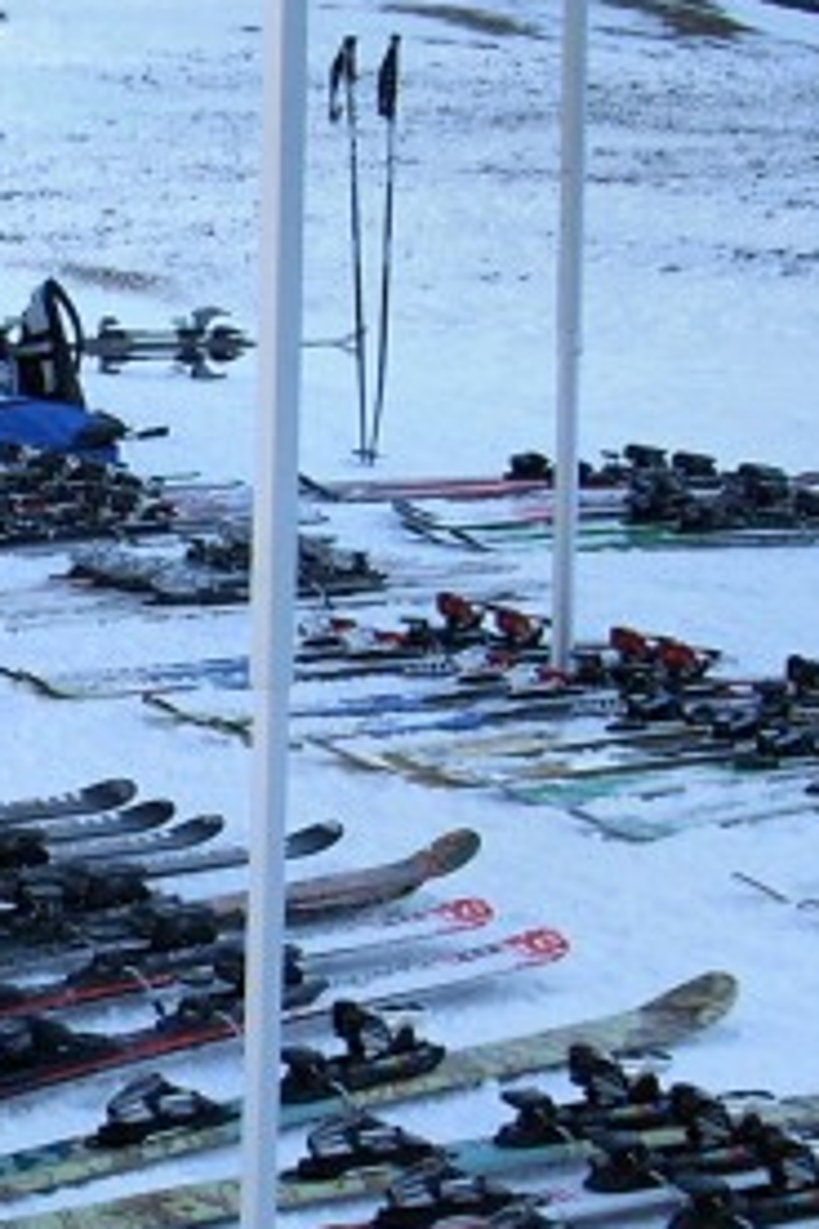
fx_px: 4026
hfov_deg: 11.4
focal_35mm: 118
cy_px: 672
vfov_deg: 17.3
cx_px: -207
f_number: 2.8
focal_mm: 6.2
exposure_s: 1/273
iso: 64
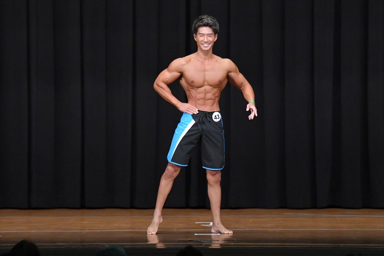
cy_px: 128
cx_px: 192
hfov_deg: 9.2
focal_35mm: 225
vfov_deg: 6.1
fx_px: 2399
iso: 8000
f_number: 5.6
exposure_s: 1/400
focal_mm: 150
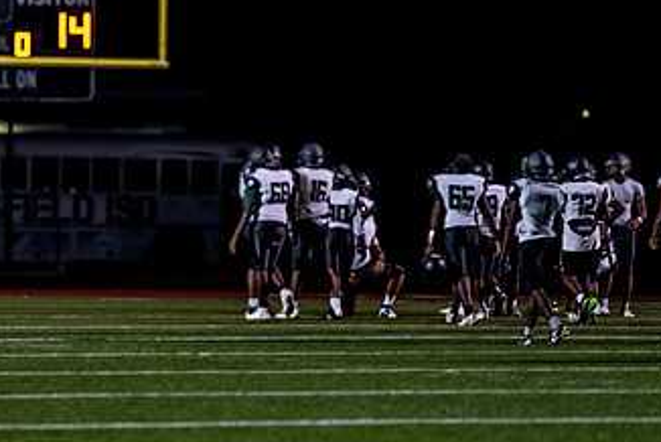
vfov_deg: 4.2
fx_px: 6064
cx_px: -42
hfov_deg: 6.2
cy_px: 82
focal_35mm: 330
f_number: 1.8
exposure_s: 1/1250
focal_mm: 135
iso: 1250
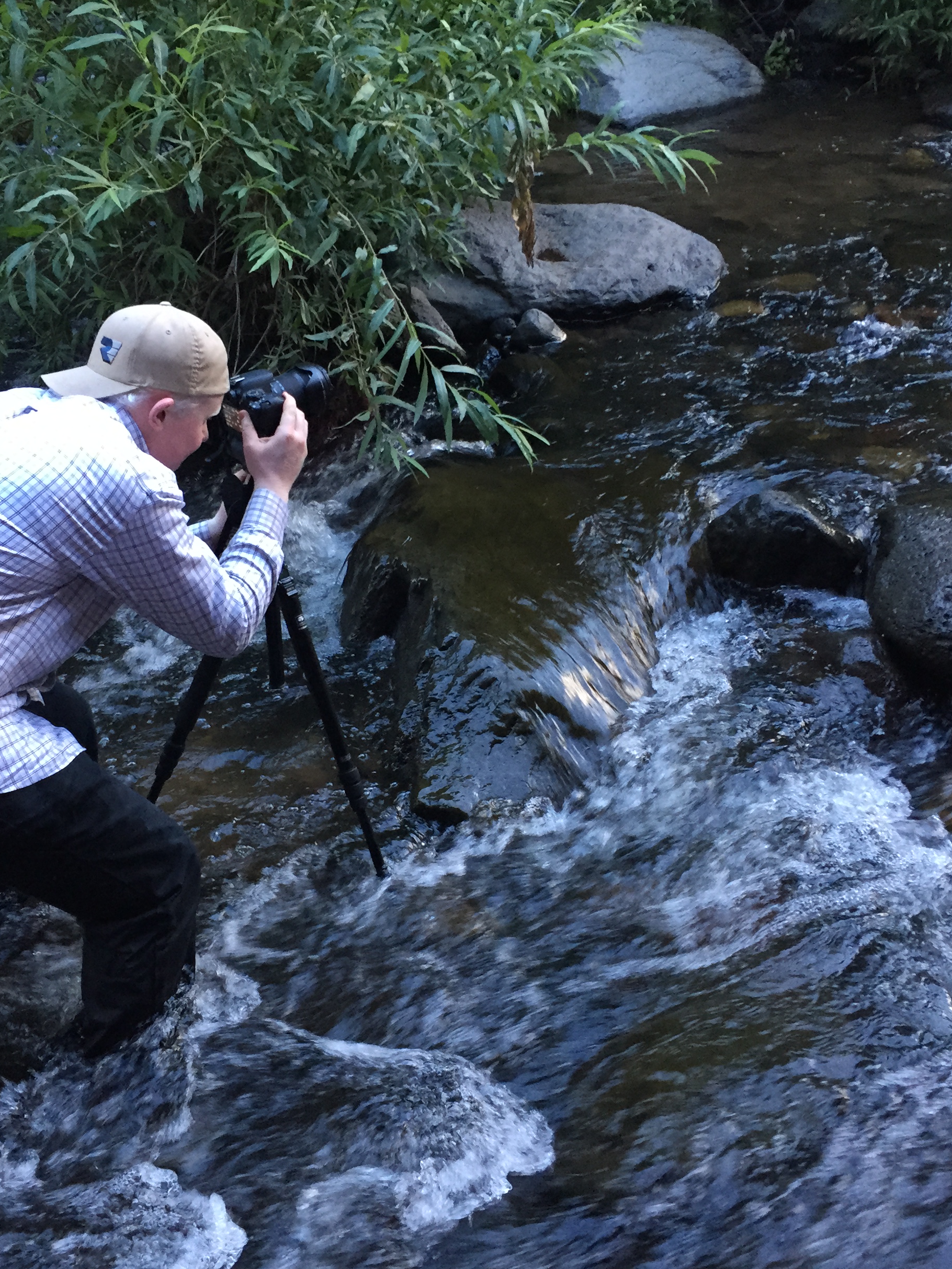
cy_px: 632
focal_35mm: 39
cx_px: 424
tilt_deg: -29.4
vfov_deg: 47.9
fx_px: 1430
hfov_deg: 36.8
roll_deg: +3.2
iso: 160
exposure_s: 1/30
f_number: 2.2
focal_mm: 4.15
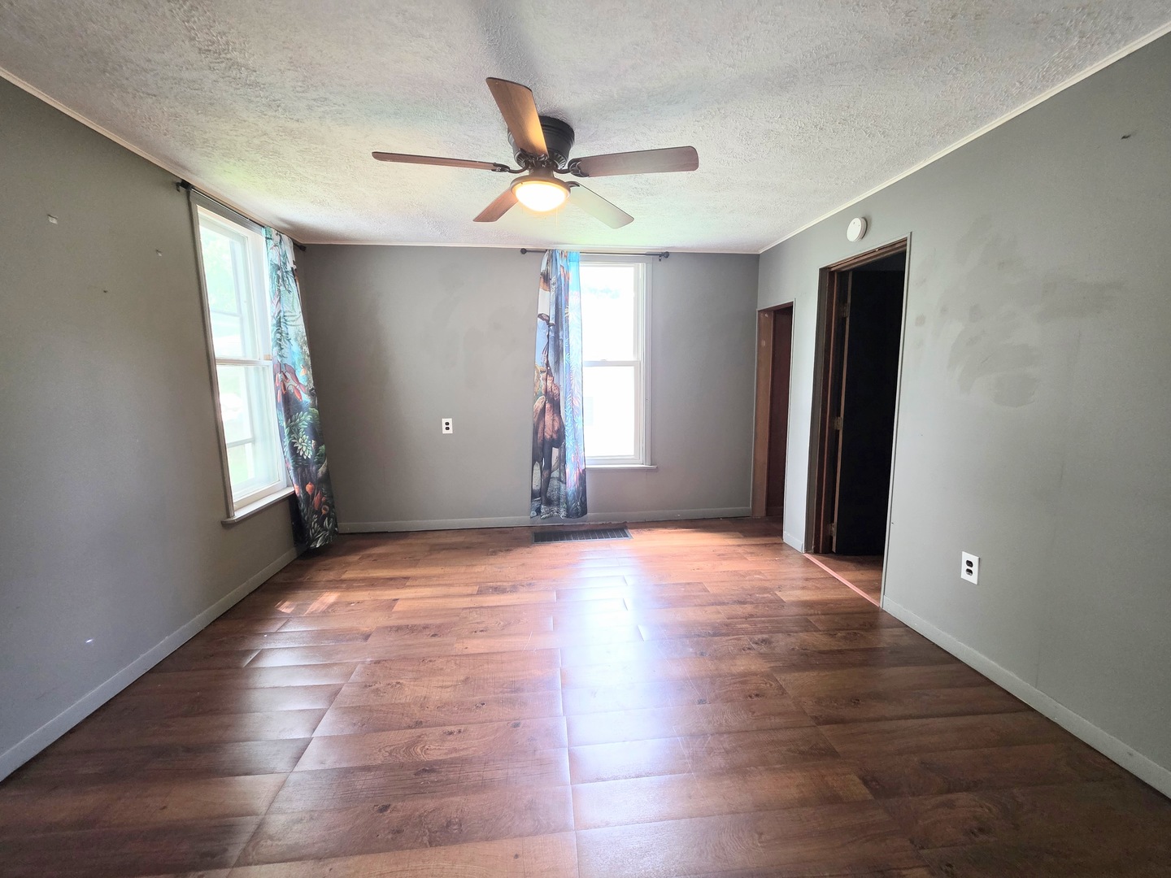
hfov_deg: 106.2
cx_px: 586
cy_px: 439
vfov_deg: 89.9
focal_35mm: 13
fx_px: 440
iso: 320
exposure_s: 1/60
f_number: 1.9
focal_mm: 2.2
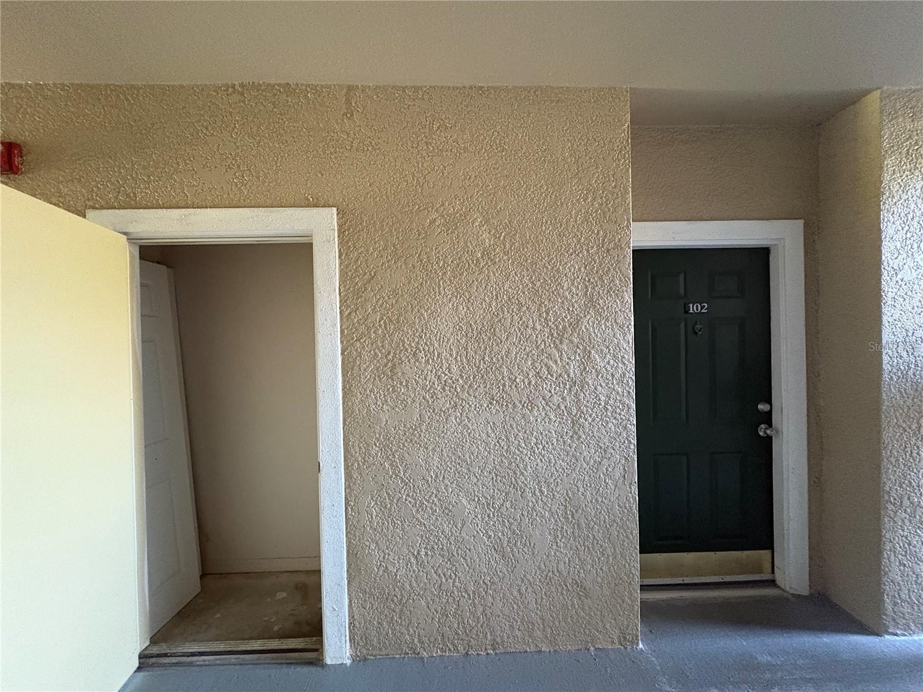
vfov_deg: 85.7
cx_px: 462
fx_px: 373
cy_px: 346
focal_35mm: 14
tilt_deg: -0.3
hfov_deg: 102.1
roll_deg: +1.4
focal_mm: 2.22
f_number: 2.2
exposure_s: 1/60
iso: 800
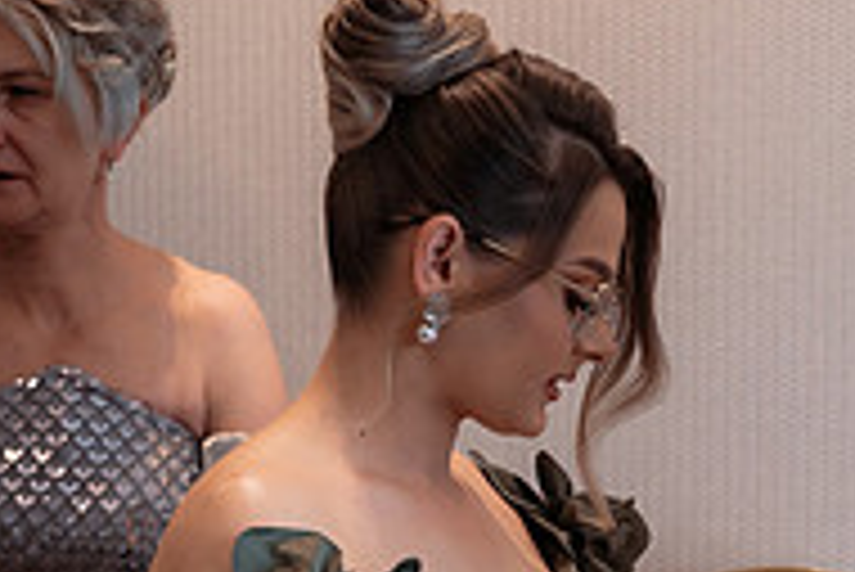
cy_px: 622
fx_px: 2543
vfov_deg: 12.6
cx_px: 797
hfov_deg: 18.7
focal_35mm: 107
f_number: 2.8
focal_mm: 32
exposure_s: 1/250
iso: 640
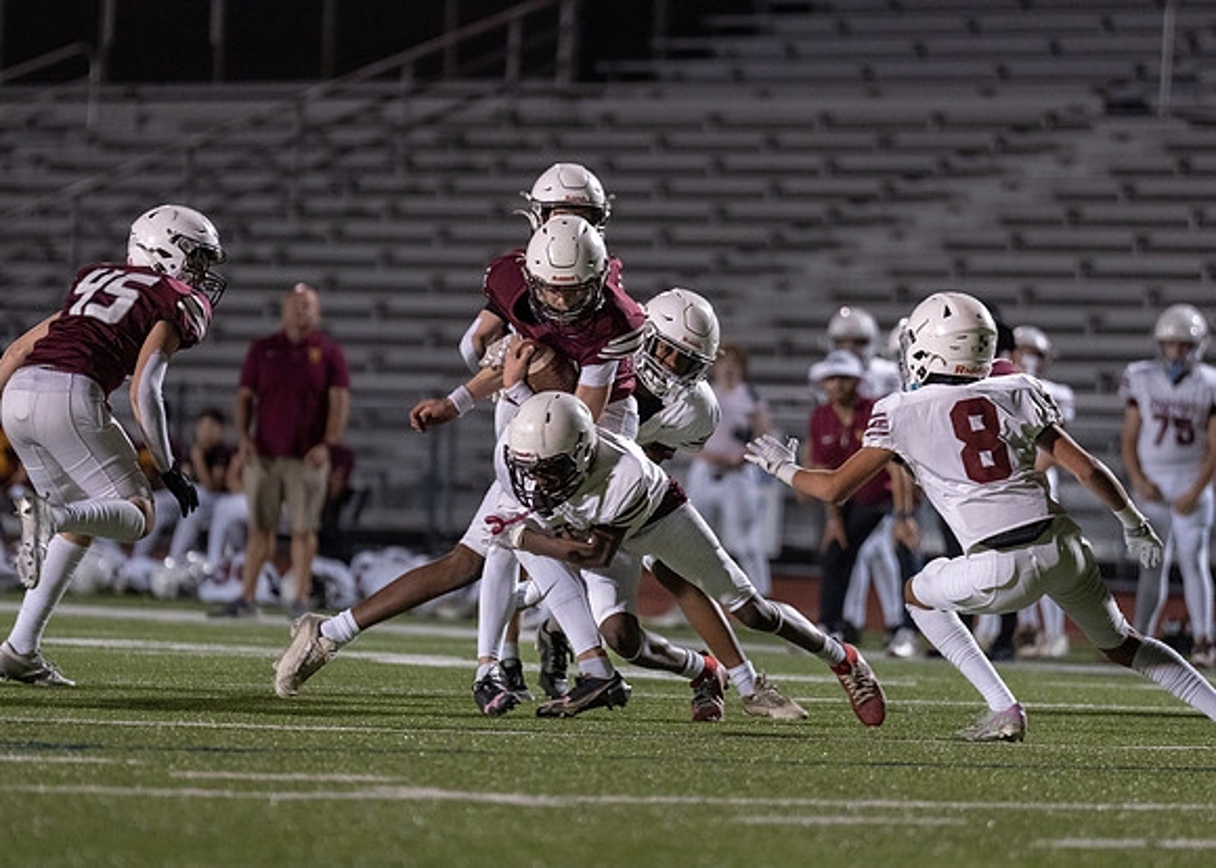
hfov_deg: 6.9
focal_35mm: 292
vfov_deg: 4.9
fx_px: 10082
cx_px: 619
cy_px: 405
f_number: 2.8
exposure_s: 1/1000
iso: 2000
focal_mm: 200
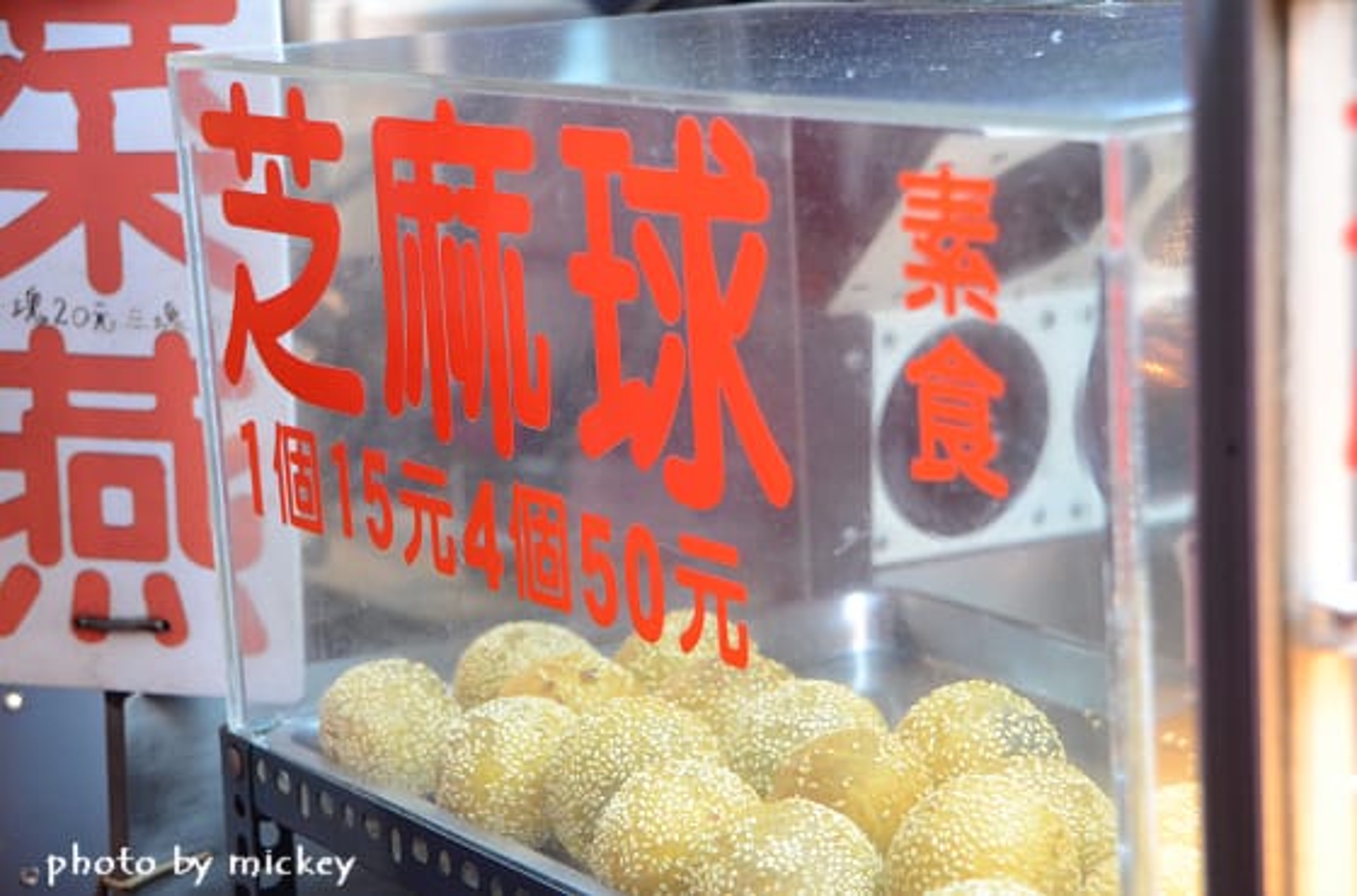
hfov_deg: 24.7
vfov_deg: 16.5
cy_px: 448
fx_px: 3101
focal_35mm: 82
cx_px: 678
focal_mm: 55
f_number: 4.8
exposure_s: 1/50
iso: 1600
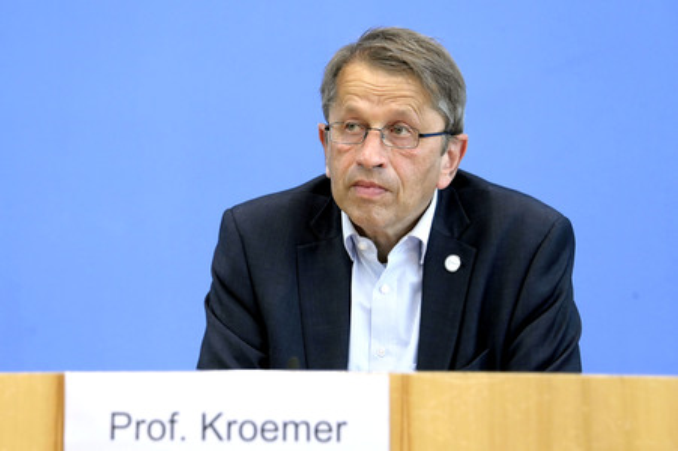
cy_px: 226
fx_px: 1731
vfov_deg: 14.8
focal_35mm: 92
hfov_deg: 22.2
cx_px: 339
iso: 5000
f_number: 5.6
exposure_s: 1/640
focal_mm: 92
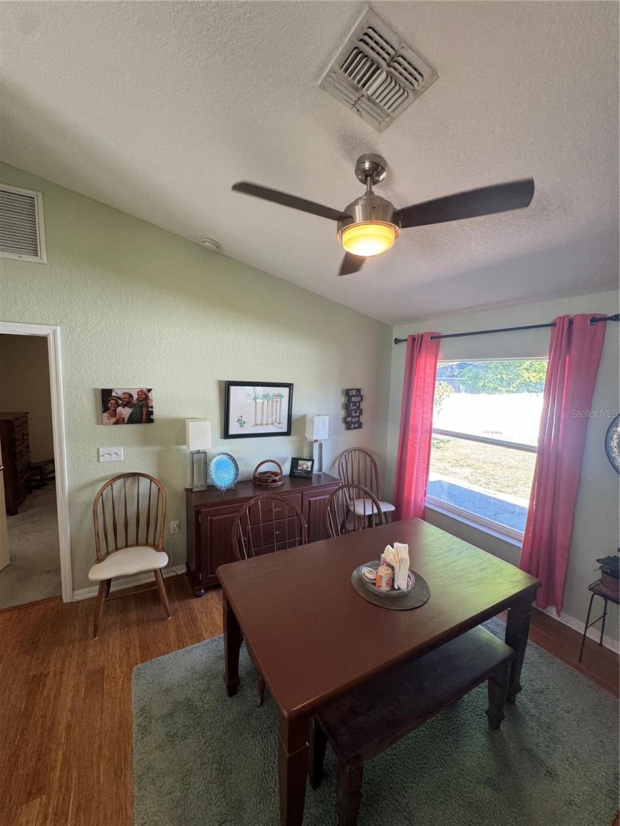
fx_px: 334
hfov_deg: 85.7
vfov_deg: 102.1
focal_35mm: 14
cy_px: 413
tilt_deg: -6.0
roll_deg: -1.6
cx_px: 310
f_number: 2.2
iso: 160
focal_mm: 2.22
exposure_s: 1/120
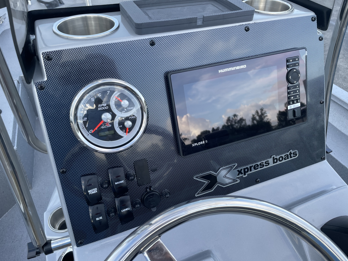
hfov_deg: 65.3
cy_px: 132
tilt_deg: -39.7
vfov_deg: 51.4
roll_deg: -1.2
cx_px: 176
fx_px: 271
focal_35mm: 27
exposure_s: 1/360
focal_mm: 4.2
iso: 32
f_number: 1.6
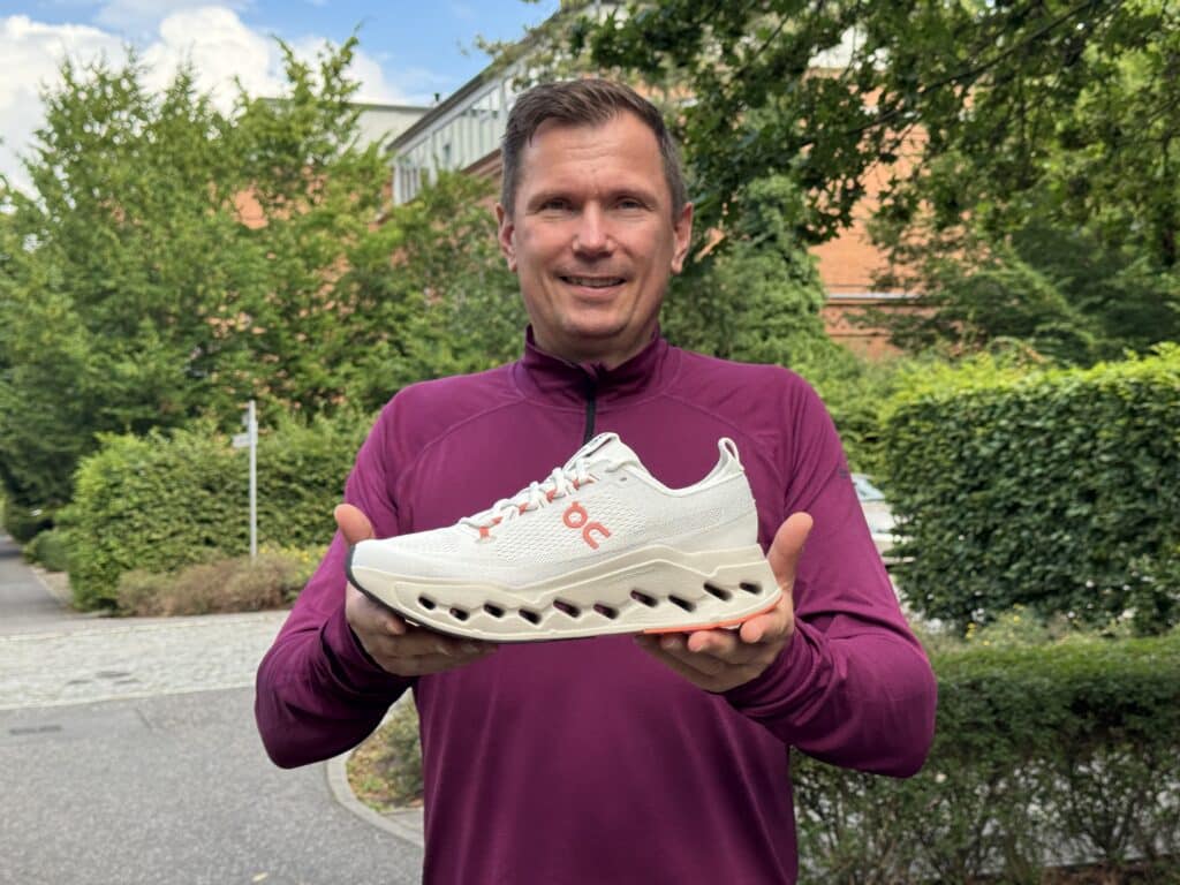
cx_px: 590
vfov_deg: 30.3
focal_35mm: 48
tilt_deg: +0.6
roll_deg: +2.3
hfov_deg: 39.7
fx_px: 1636
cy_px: 442
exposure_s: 1/747
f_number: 1.78
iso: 64
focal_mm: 6.76
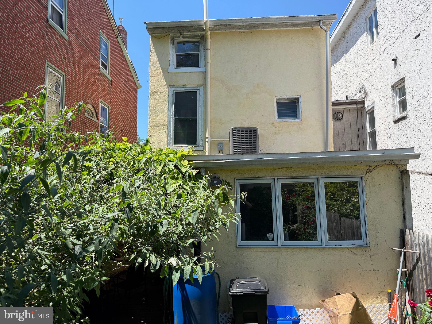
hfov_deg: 71.6
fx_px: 300
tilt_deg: +6.3
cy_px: 162
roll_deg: +1.5
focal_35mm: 24
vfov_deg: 56.8
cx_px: 216
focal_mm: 6.76
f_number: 1.78
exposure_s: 1/2370
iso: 80
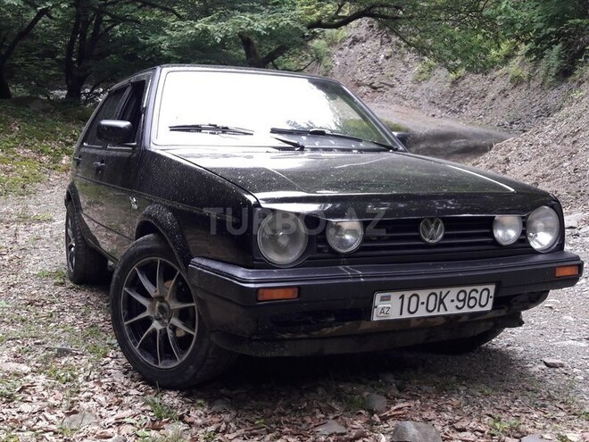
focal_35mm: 28
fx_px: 476
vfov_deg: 49.7
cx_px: 294
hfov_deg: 63.4
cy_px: 221
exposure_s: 1/50
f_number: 1.9
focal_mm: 3.7
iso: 50
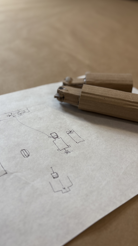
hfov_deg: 40.1
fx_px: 189
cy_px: 125
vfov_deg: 66.1
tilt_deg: -40.5
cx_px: 57
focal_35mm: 29
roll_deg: -4.5
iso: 40
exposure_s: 1/279
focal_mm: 5.96
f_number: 1.6
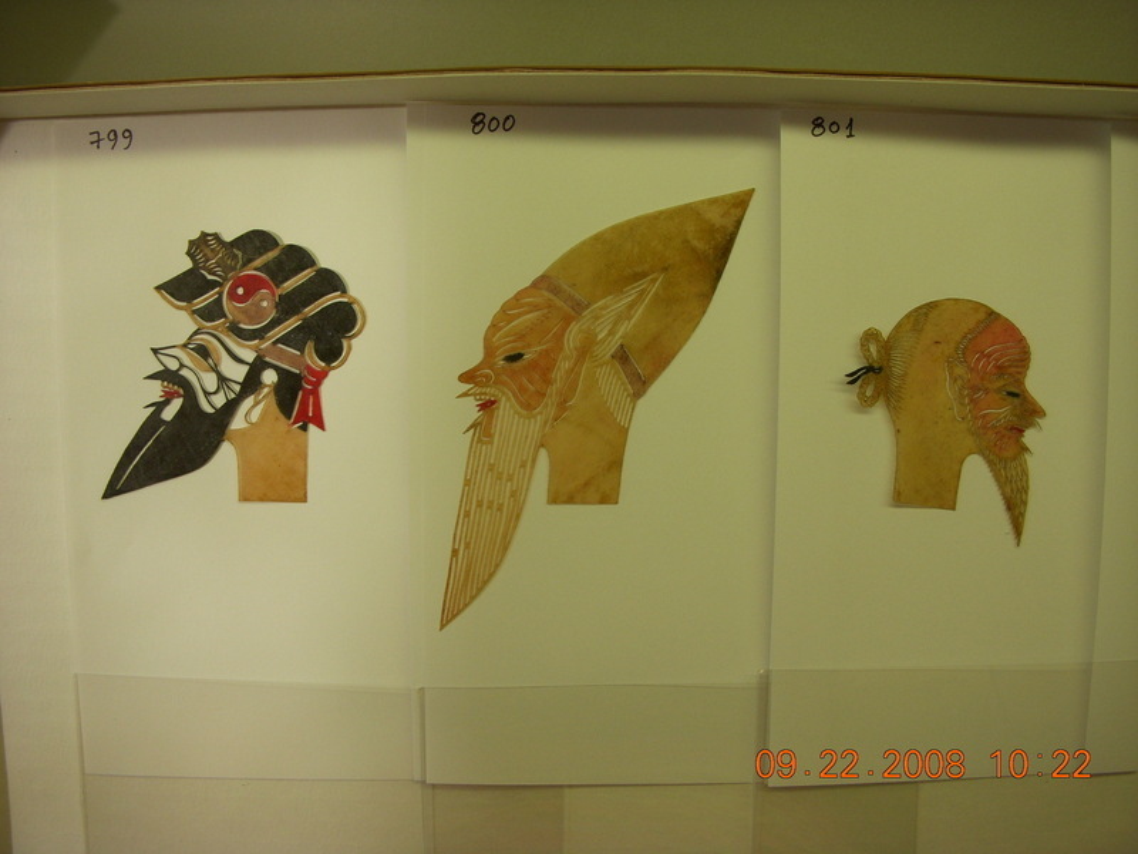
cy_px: 427
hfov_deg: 49.0
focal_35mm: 38
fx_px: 1249
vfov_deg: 37.7
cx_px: 569
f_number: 3.3
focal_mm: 6.3
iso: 100
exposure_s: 1/200
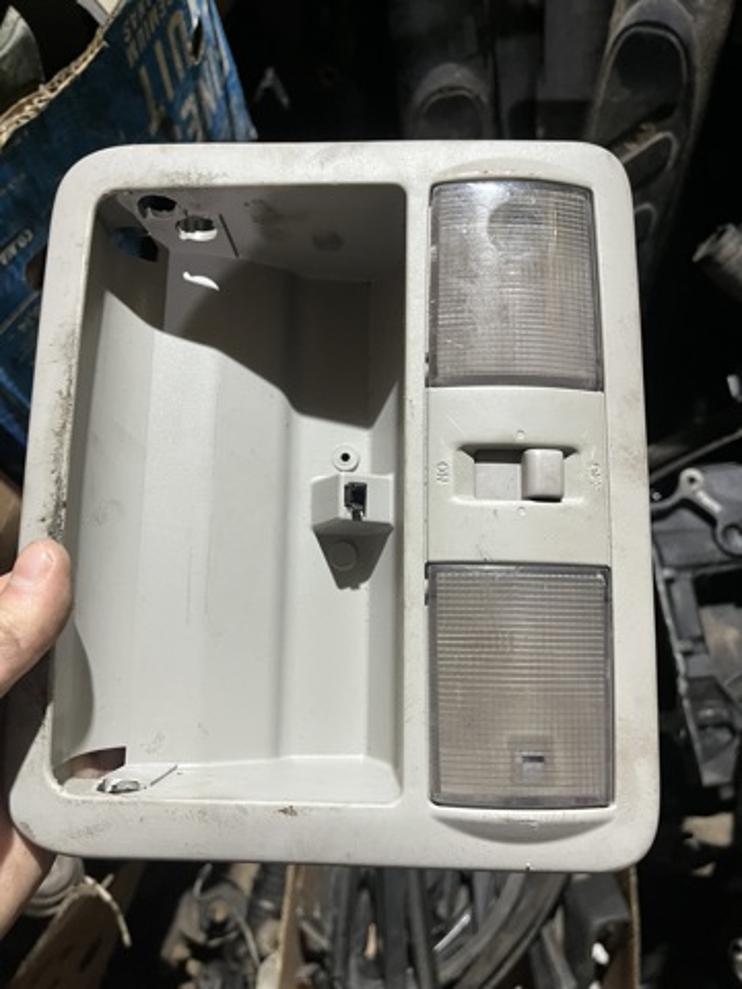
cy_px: 494
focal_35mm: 26
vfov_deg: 67.3
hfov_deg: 53.1
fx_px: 743
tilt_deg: -65.4
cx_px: 371
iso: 320
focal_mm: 5.1
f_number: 1.6
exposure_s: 1/50
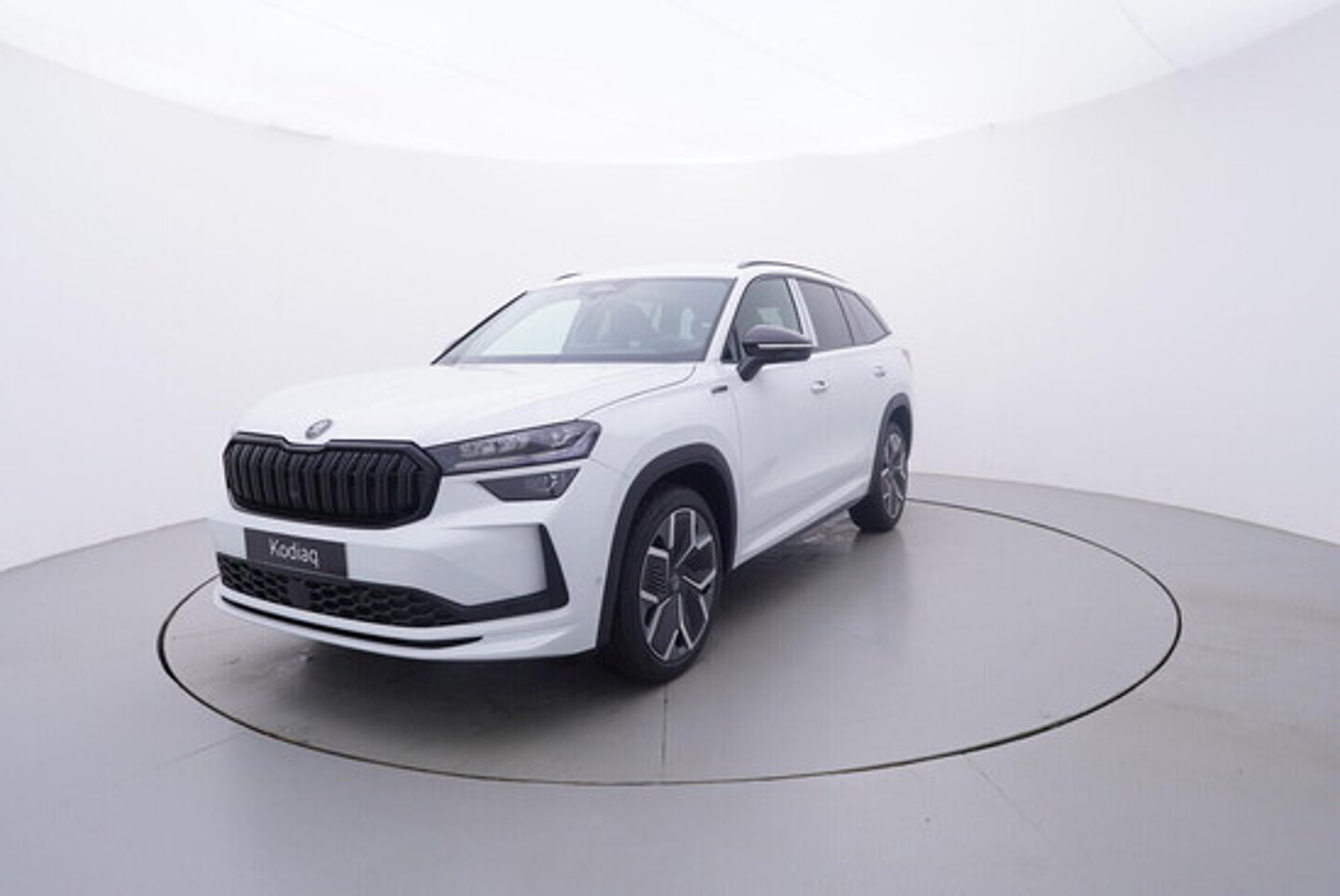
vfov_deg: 56.2
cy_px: 448
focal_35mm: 22
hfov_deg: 77.3
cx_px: 670
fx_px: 838
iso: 200
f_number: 5
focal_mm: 15
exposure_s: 1/80
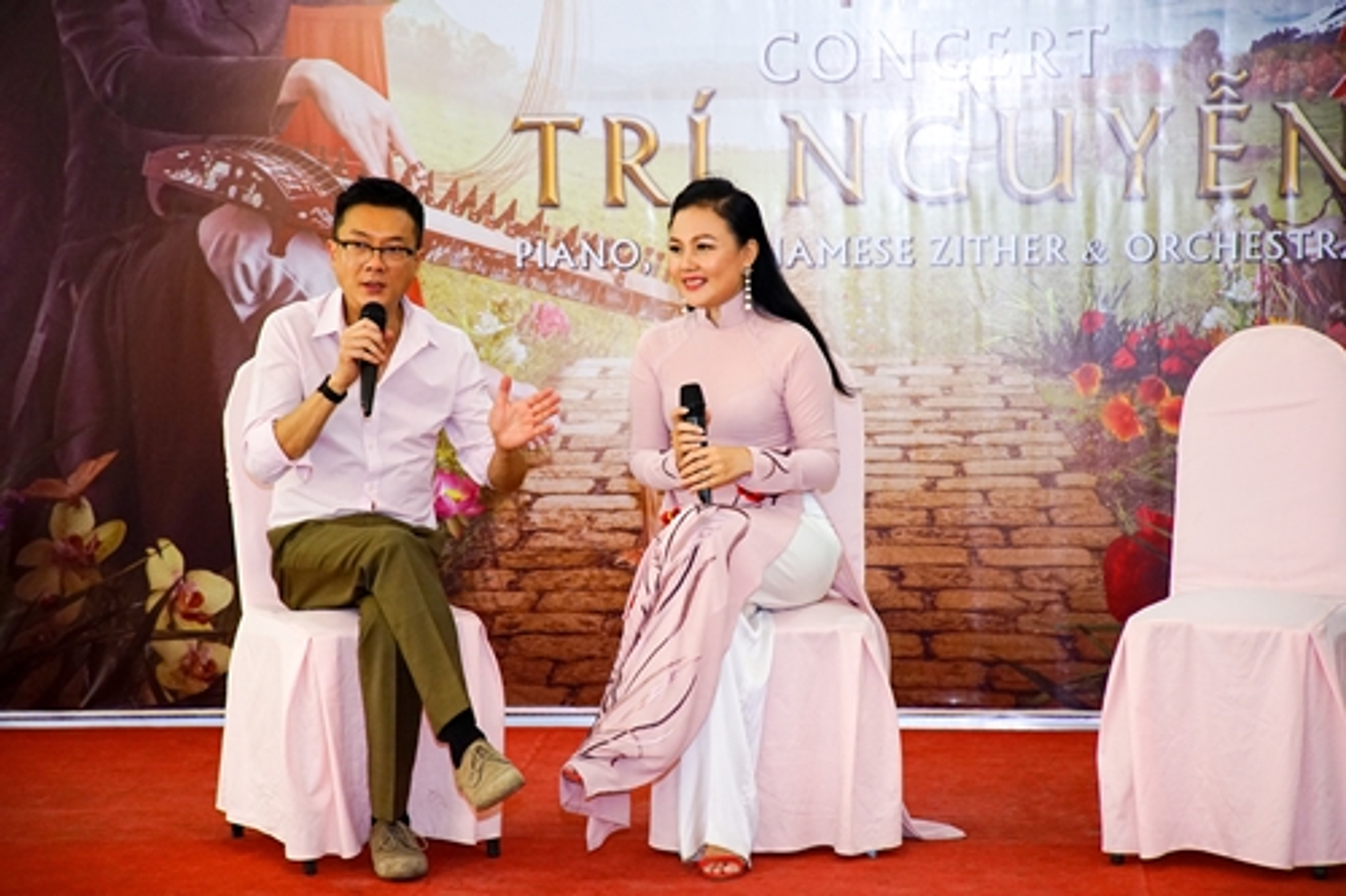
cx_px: 673
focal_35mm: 105
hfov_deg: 19.5
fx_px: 3924
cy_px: 448
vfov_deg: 13.0
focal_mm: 105
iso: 2000
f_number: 4
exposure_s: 1/160
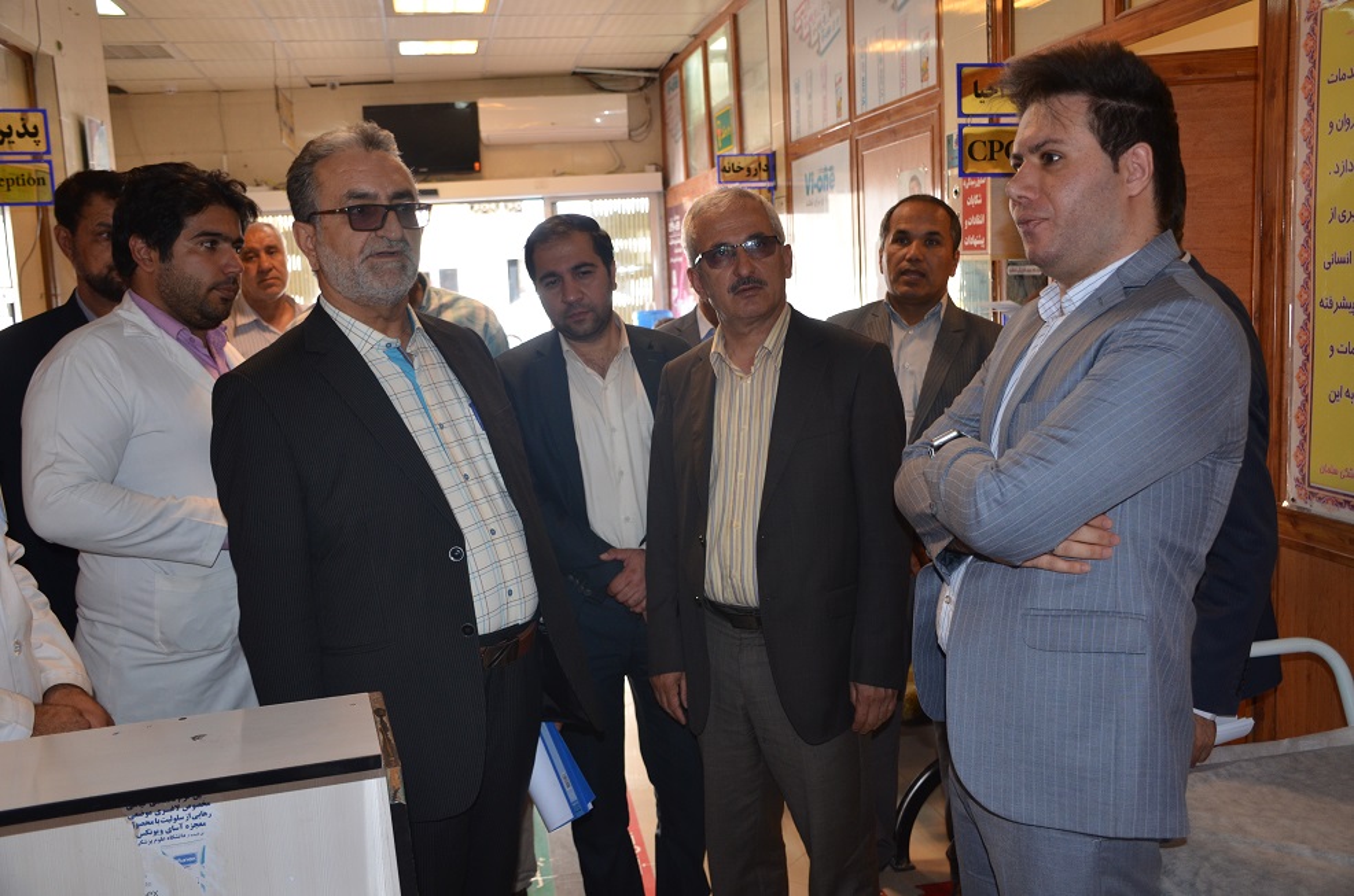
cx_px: 677
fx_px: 1295
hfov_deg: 55.2
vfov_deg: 38.2
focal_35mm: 34
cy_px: 448
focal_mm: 23
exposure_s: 1/60
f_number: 3.8
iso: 450
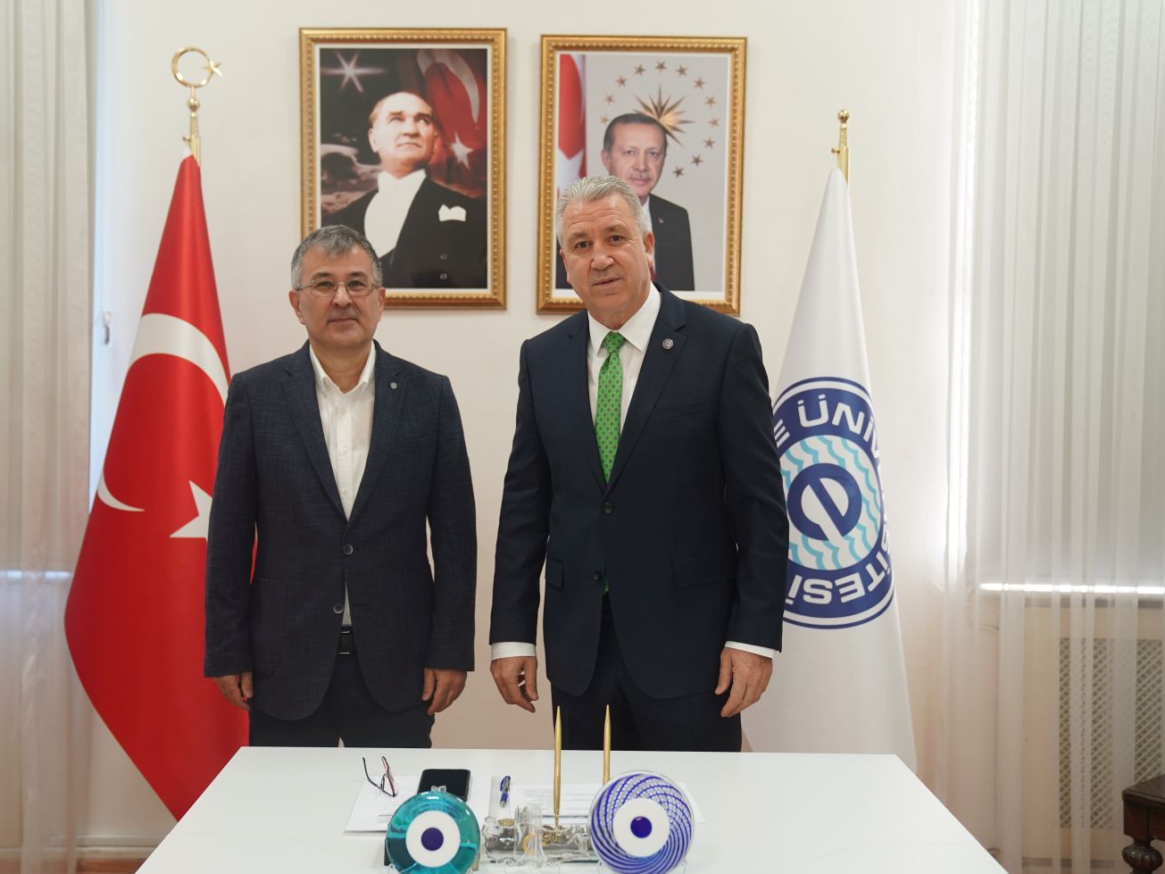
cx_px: 546
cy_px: 435
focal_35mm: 42
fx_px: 1414
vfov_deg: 34.4
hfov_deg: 44.8
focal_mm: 38
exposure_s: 1/100
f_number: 3.2
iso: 1000
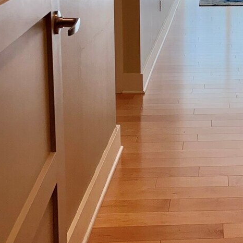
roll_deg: -1.0
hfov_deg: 23.2
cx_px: 250
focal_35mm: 71
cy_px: -21
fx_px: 564
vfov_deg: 23.0
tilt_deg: -6.7
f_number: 1.6
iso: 64
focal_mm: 5.96
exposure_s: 1/435
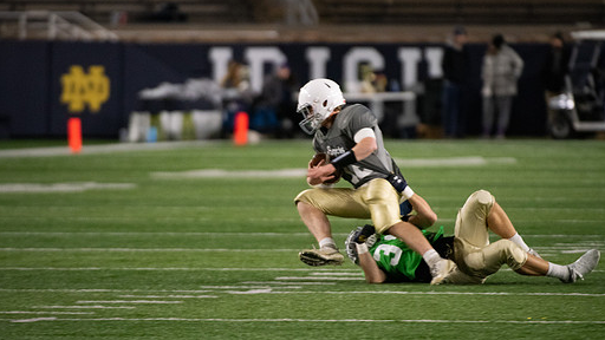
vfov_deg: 2.6
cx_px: 320
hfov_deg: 4.5
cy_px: 149
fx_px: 7620
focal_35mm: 475
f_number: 4.5
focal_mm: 400
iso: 5000
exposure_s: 1/500
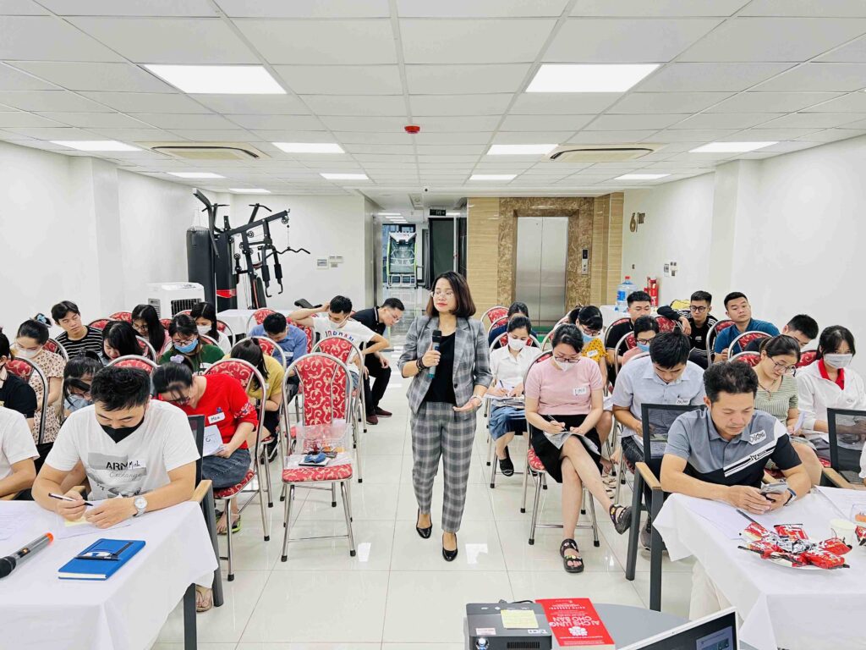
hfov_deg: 67.3
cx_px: 433
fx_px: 650
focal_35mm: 26
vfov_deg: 53.1
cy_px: 325
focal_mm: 5.7
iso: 64
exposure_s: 1/50
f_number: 1.5
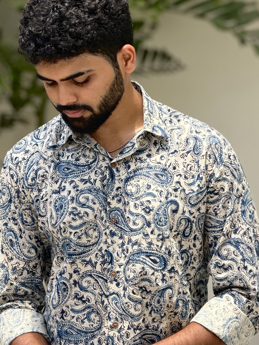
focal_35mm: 142
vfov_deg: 13.9
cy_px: 193
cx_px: 112
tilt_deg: -4.1
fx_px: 1416
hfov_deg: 10.4
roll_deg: +1.0
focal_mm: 16.89
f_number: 2.8
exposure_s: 1/531
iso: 50
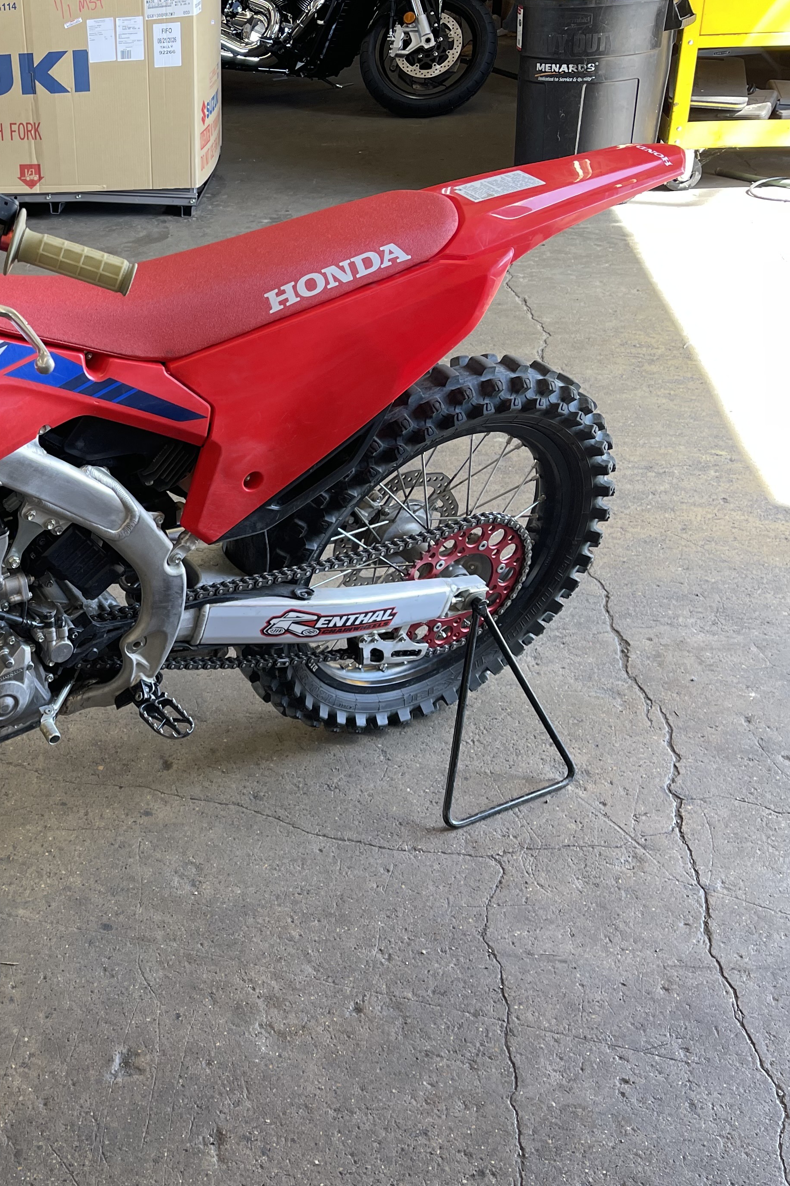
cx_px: 8
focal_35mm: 38
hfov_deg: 32.4
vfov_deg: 50.7
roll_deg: +5.1
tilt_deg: -30.3
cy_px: 585
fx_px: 1251
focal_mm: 5.1
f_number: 1.6
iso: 80
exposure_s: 1/120
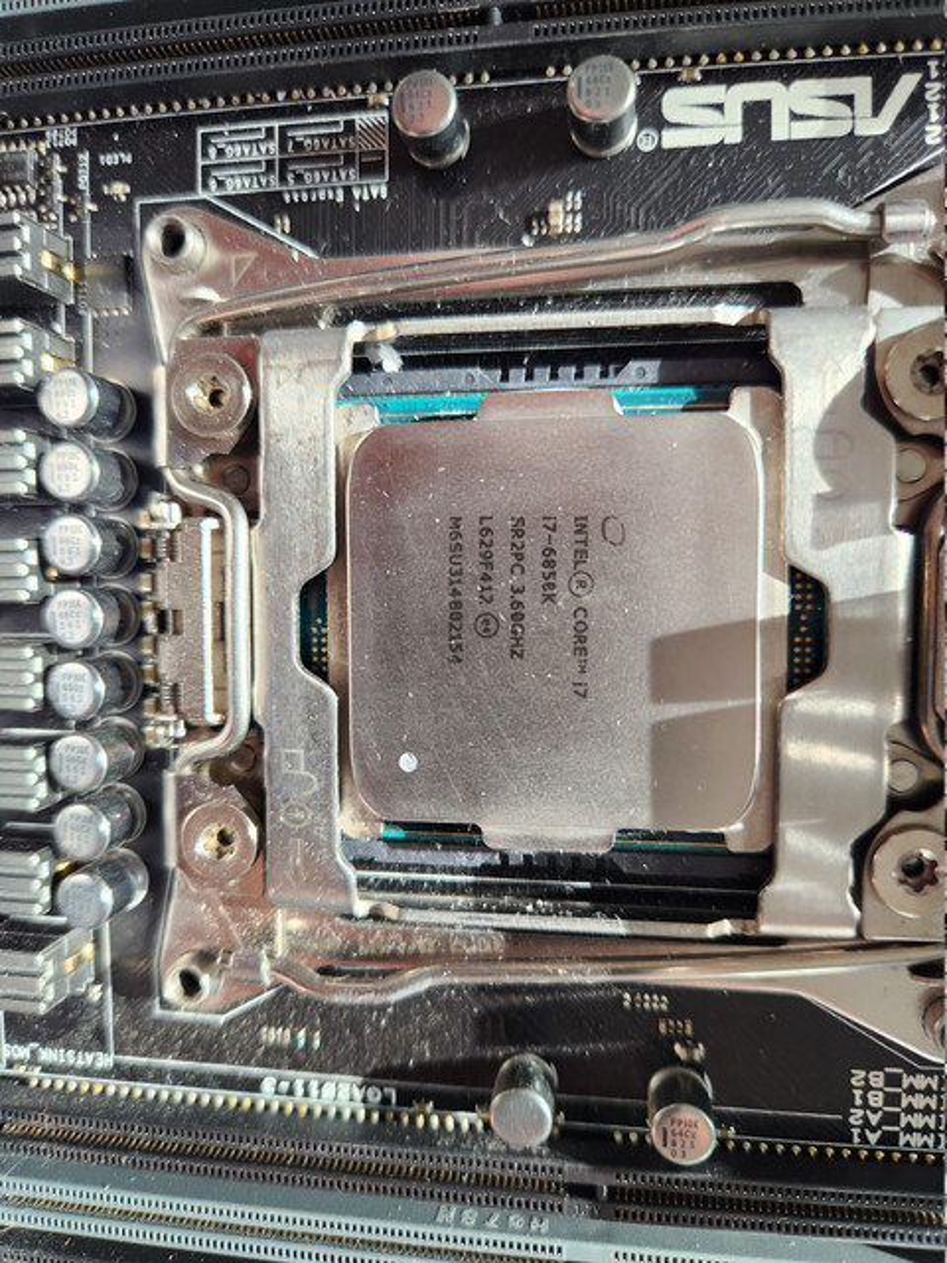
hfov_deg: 58.9
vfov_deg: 73.9
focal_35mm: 23
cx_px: 474
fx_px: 839
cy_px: 632
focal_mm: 5.4
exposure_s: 1/120
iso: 100
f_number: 1.8
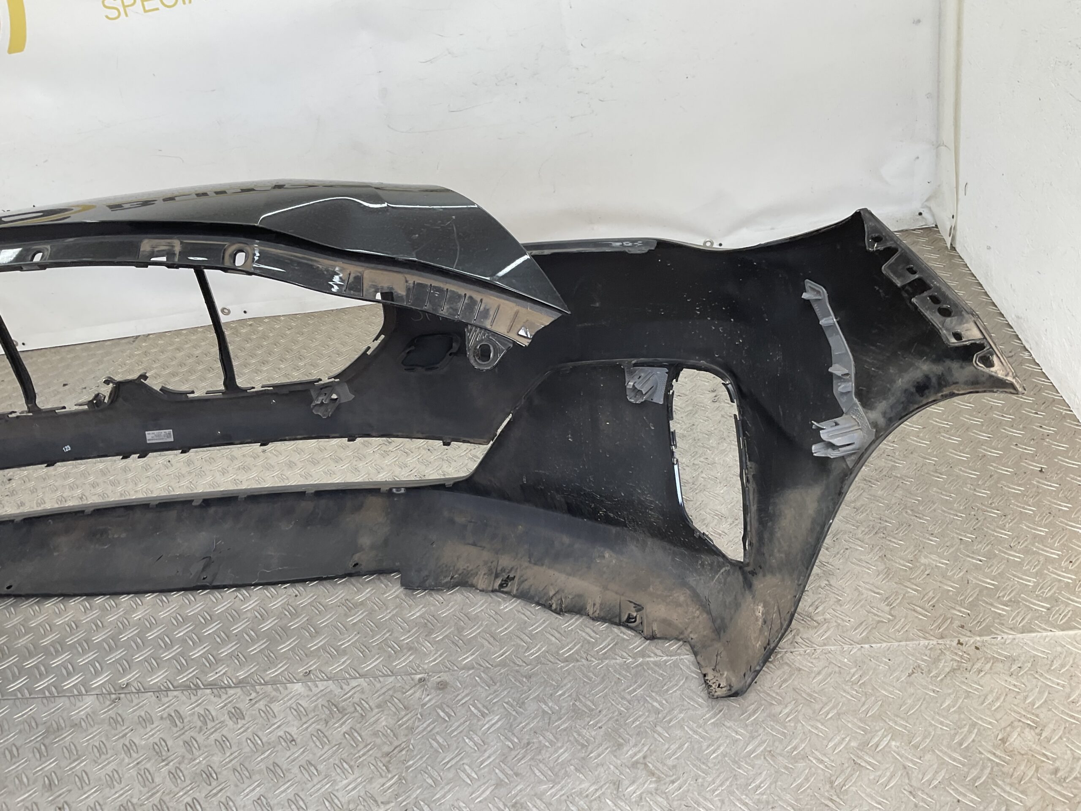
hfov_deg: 61.7
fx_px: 906
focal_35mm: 29
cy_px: 406
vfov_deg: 48.2
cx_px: 540
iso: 16
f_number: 1.8
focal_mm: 3
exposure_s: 1/100
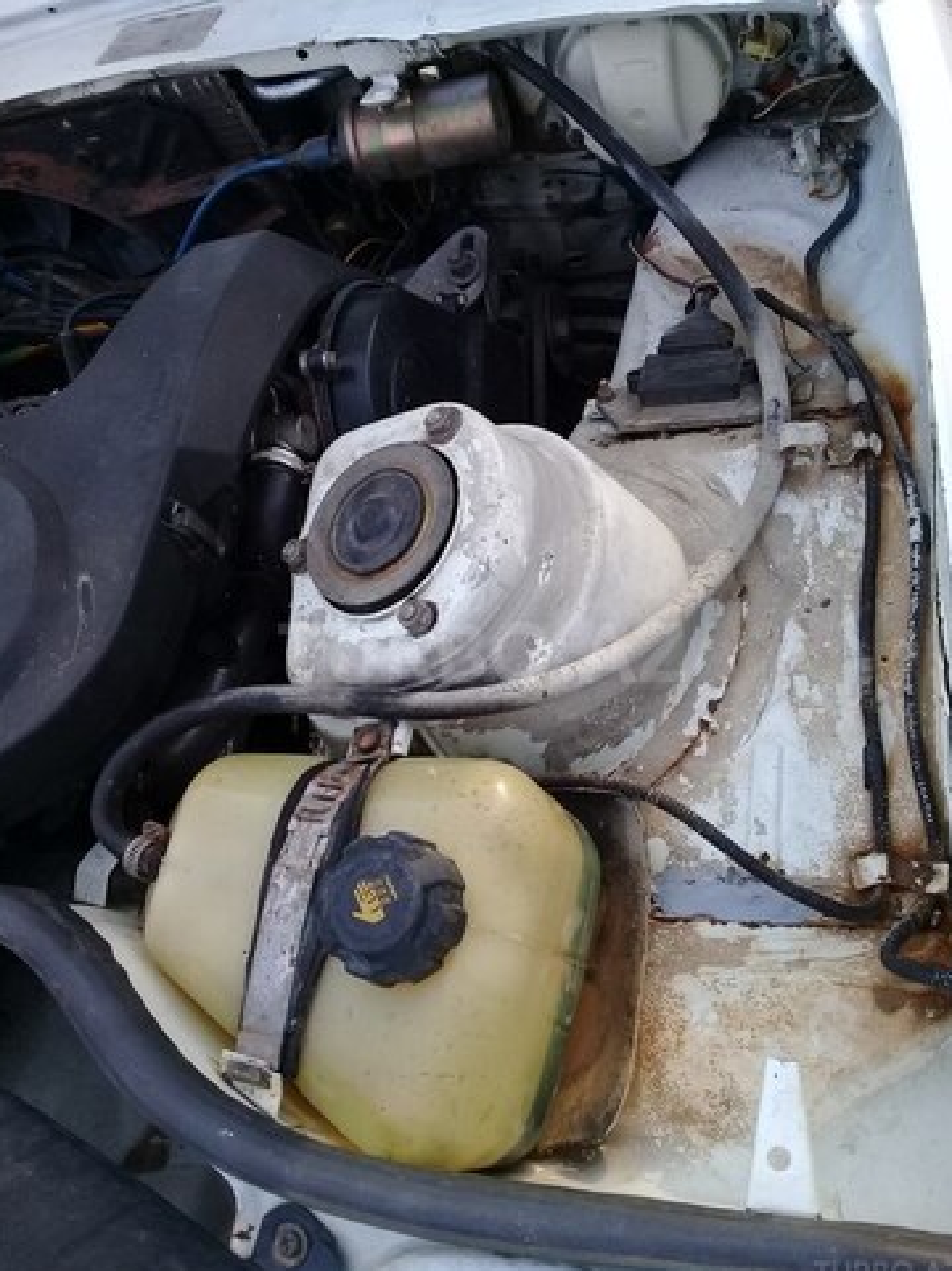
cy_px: 653
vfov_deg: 56.8
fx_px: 1175
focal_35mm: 32
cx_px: 481
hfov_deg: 44.1
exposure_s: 1/173
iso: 50
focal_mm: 3.3
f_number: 2.2
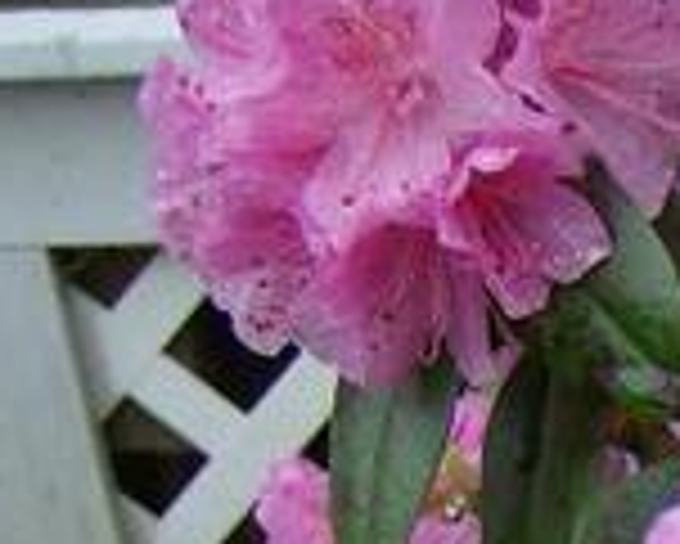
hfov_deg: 14.0
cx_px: 1157
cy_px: 823
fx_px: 2517
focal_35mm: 125
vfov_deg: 11.8
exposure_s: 1/179
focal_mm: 6
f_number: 2.8
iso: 100
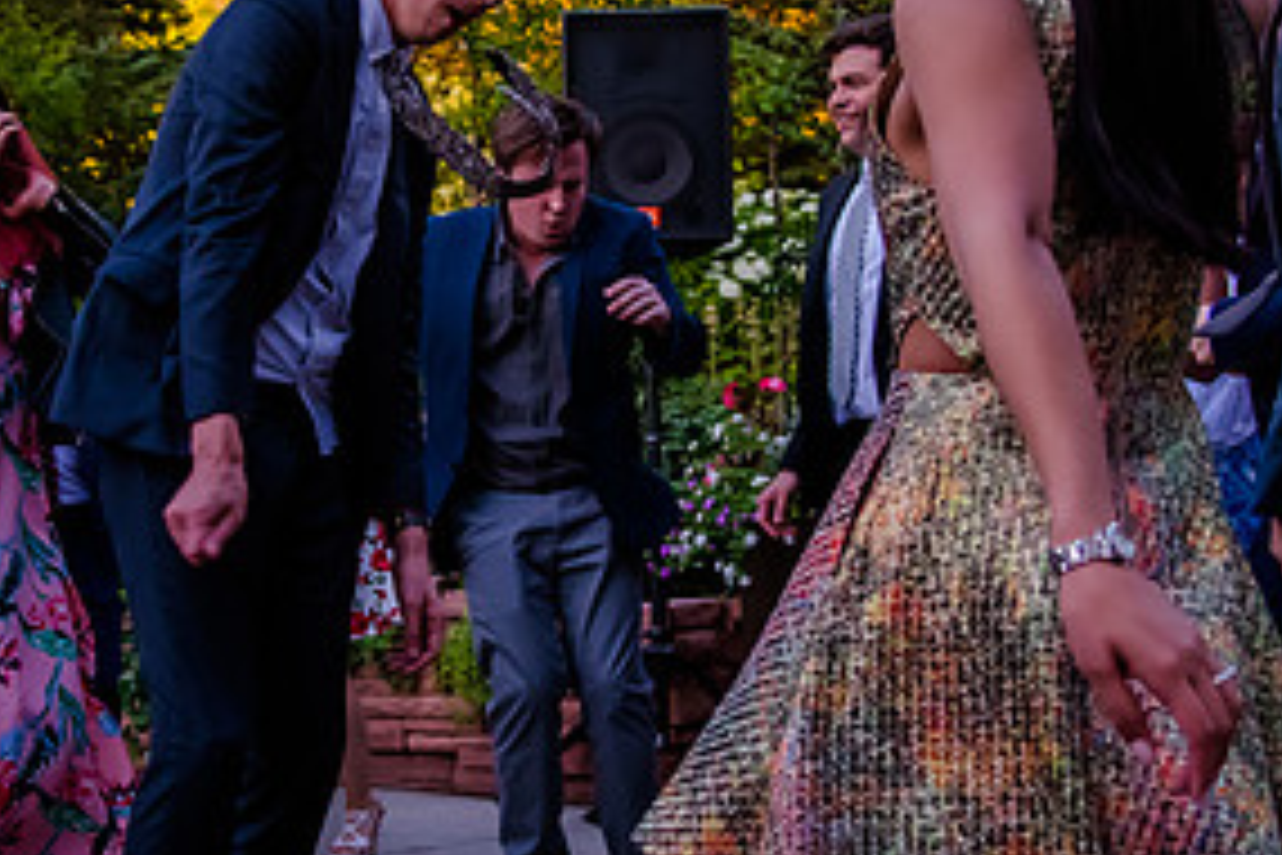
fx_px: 1887
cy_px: 434
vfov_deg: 25.5
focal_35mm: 53
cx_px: 436
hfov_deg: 37.2
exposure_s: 1/640
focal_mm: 24
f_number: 4
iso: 3200
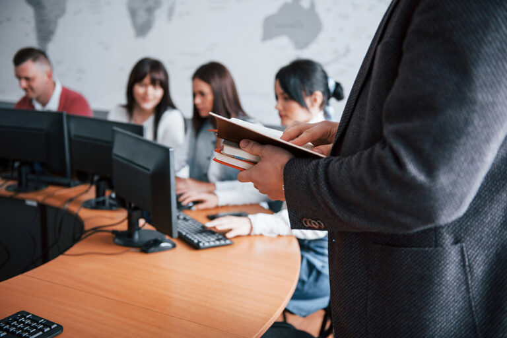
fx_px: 591
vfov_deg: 31.9
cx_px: 254
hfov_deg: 46.4
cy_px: 169
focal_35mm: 42
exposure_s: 1/125
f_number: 2.8
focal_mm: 42
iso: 320
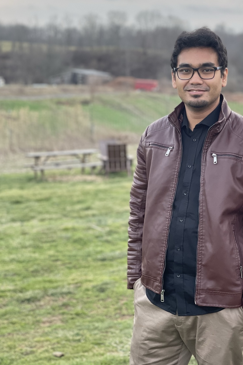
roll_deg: -0.9
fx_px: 830
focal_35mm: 82
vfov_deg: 24.7
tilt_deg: -6.3
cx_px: 160
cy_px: 145
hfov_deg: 16.6
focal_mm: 7.5
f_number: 2.2
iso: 100
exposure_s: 1/121
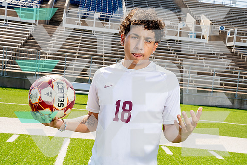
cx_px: 124
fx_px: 371
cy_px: 82
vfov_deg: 25.1
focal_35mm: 54
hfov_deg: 36.9
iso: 320
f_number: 11
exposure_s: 1/250
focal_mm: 54
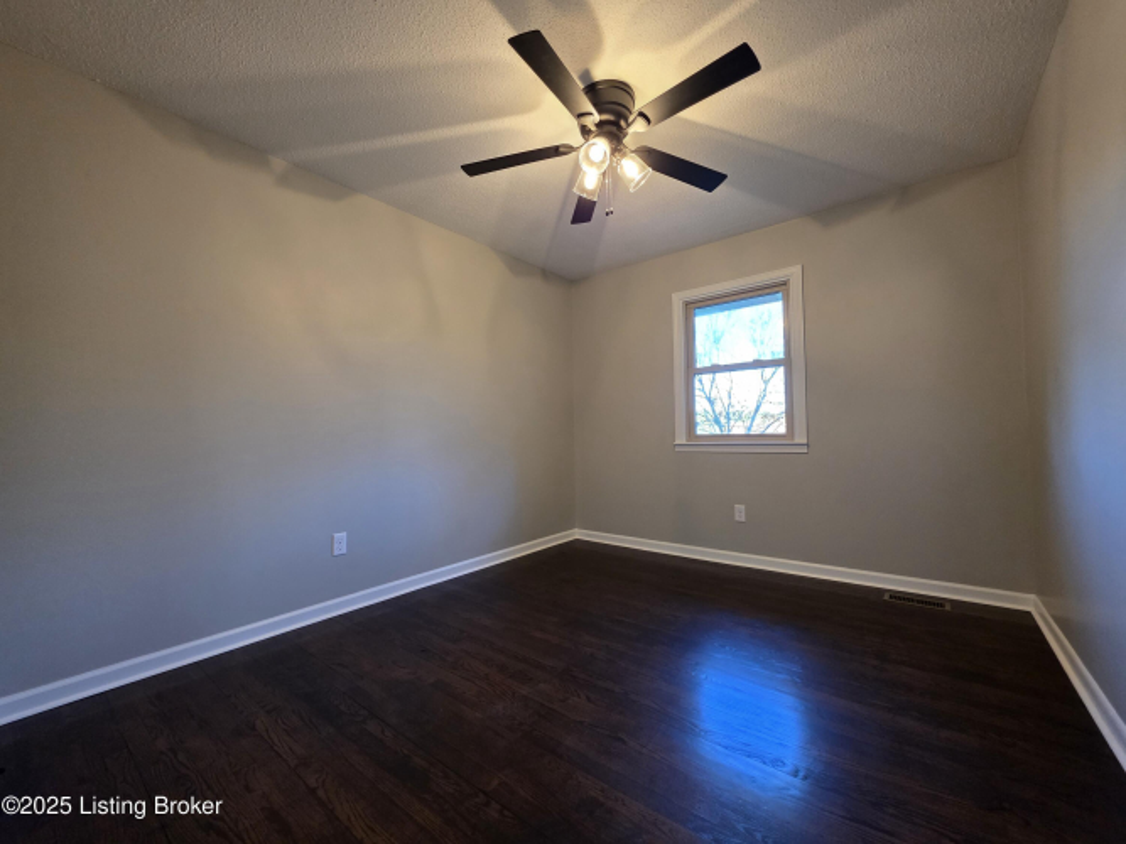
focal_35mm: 13
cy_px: 422
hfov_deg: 106.2
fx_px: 423
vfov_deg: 89.9
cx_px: 563
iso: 250
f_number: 1.9
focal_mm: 2.2
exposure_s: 1/120
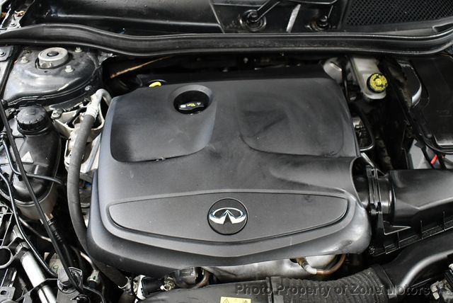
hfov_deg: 53.1
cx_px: 226
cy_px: 152
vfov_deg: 36.9
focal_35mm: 36
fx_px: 453
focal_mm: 18
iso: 3200
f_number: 3.5
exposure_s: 1/100
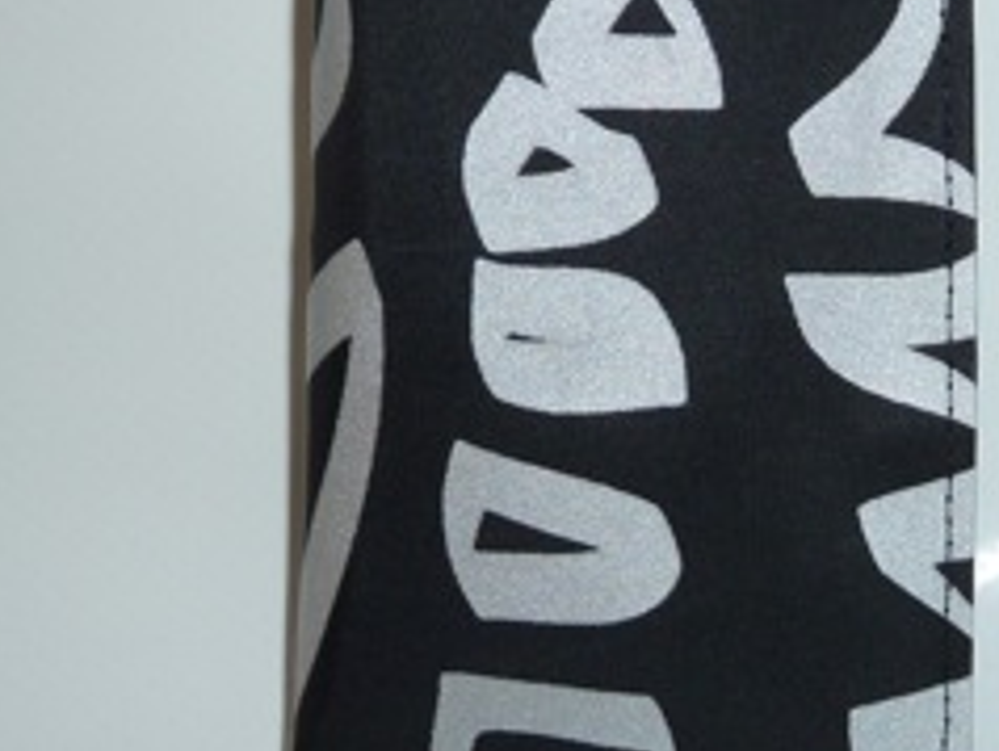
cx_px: 655
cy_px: 164
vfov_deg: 23.0
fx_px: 1820
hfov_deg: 30.5
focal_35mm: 63
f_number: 3.3
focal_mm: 4.1
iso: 100
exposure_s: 1/30
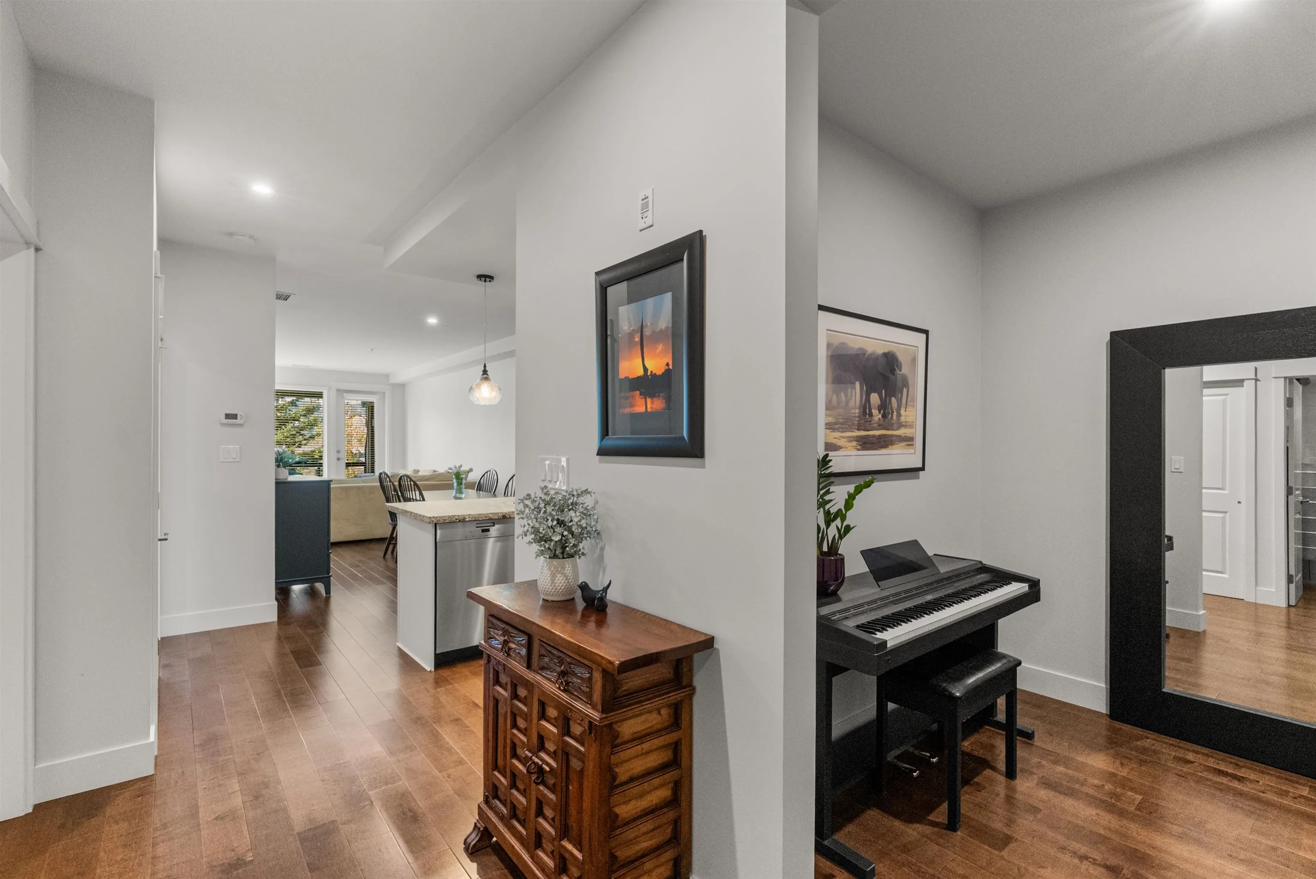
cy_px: 440
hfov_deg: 96.7
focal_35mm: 16
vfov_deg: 73.8
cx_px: 658
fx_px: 585
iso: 12800
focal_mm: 16
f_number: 9
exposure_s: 1/30
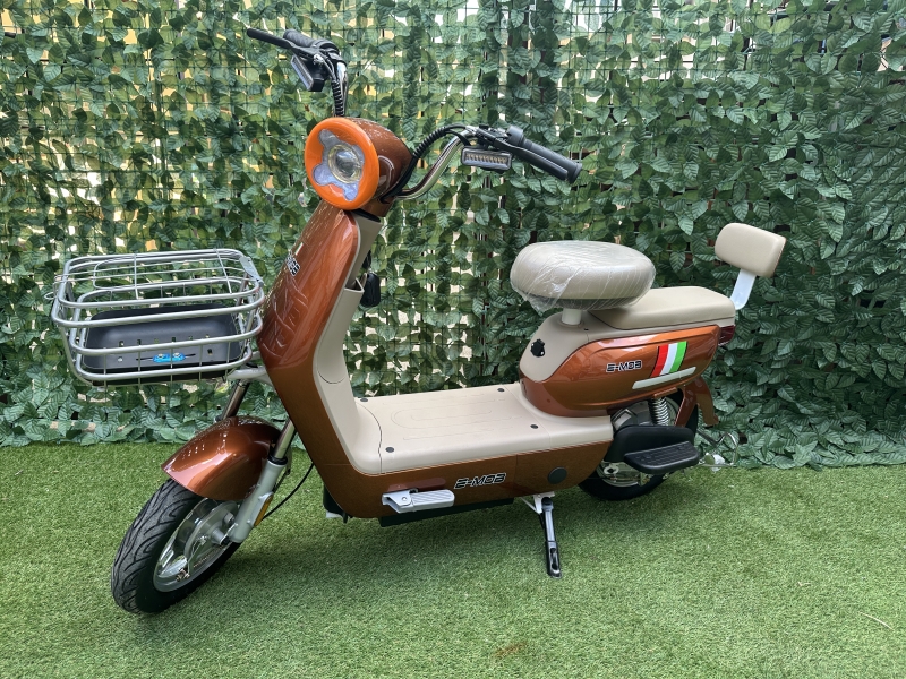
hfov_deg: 71.6
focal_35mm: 24
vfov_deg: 56.8
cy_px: 340
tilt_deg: -13.1
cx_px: 453
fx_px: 628
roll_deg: +0.3
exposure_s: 1/218
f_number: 1.78
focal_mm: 6.86
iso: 64
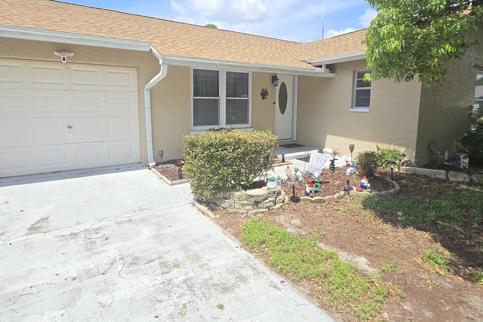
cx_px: 224
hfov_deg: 89.9
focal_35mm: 18
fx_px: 241
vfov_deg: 66.9
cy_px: 133
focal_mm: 2.2
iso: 50
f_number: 2.2
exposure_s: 1/1849
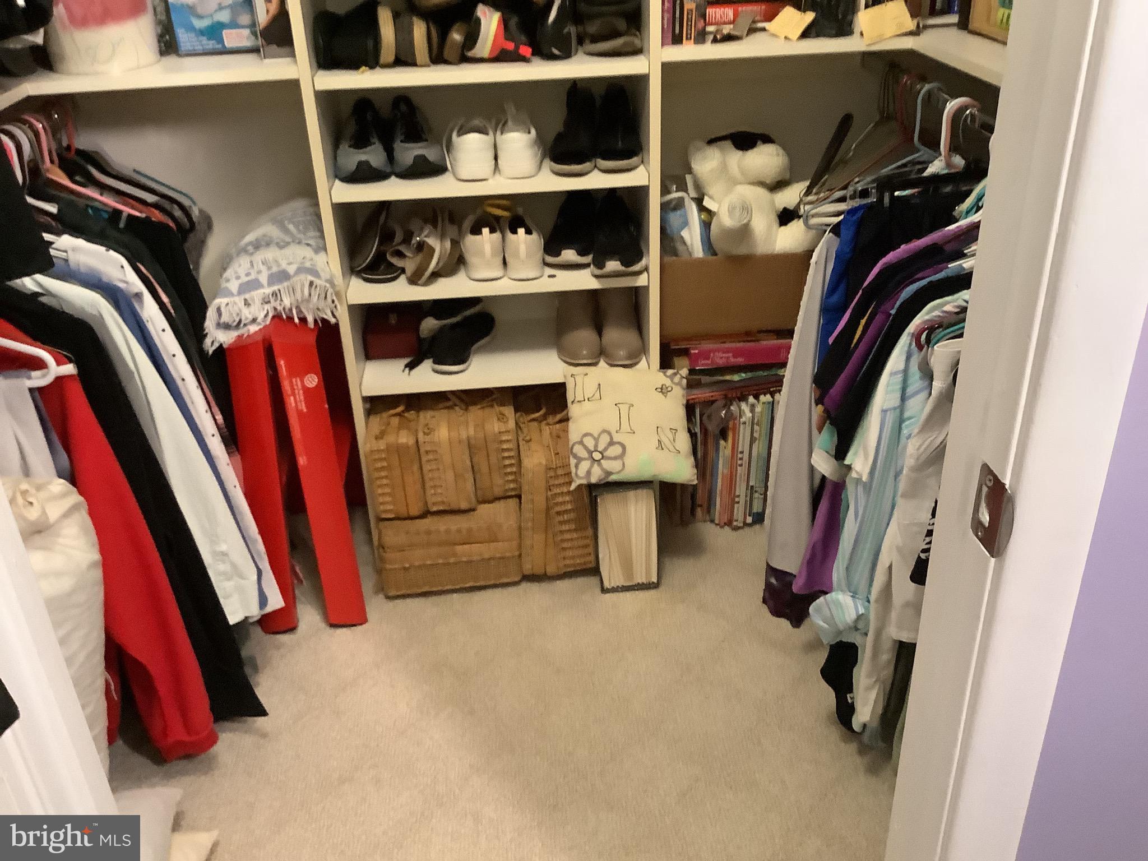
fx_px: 1028
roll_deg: +2.7
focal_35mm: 31
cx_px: 574
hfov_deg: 58.4
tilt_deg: -31.0
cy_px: 430
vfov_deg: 45.4
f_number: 2.4
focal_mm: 3.3
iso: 400
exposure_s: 1/33
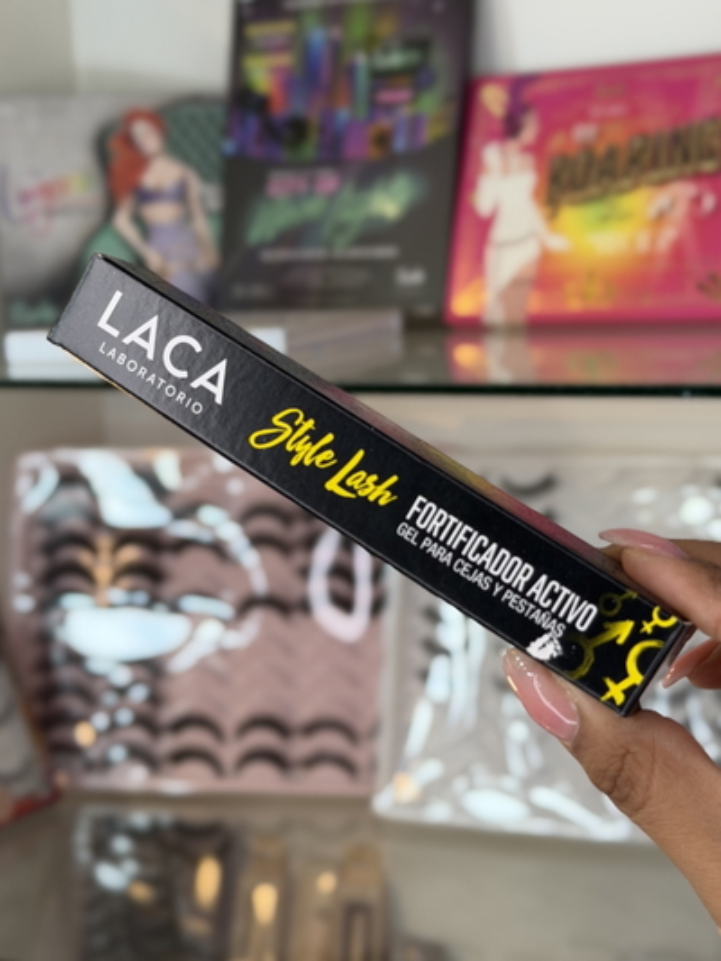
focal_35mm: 48
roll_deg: +2.7
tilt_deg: -6.2
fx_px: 1332
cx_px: 360
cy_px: 480
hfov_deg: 30.3
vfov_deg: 39.6
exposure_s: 1/236
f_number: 1.78
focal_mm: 6.76
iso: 64
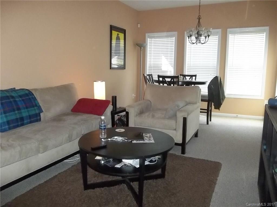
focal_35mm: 27
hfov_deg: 65.3
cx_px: 138
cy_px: 104
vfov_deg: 51.4
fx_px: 216
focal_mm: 4.9
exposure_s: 1/30
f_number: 3.5
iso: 400
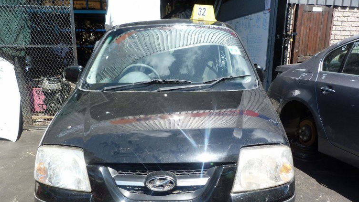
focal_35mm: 29
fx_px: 276
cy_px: 140
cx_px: 183
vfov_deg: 39.6
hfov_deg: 66.0
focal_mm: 4.5
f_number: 4
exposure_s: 1/200
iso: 80
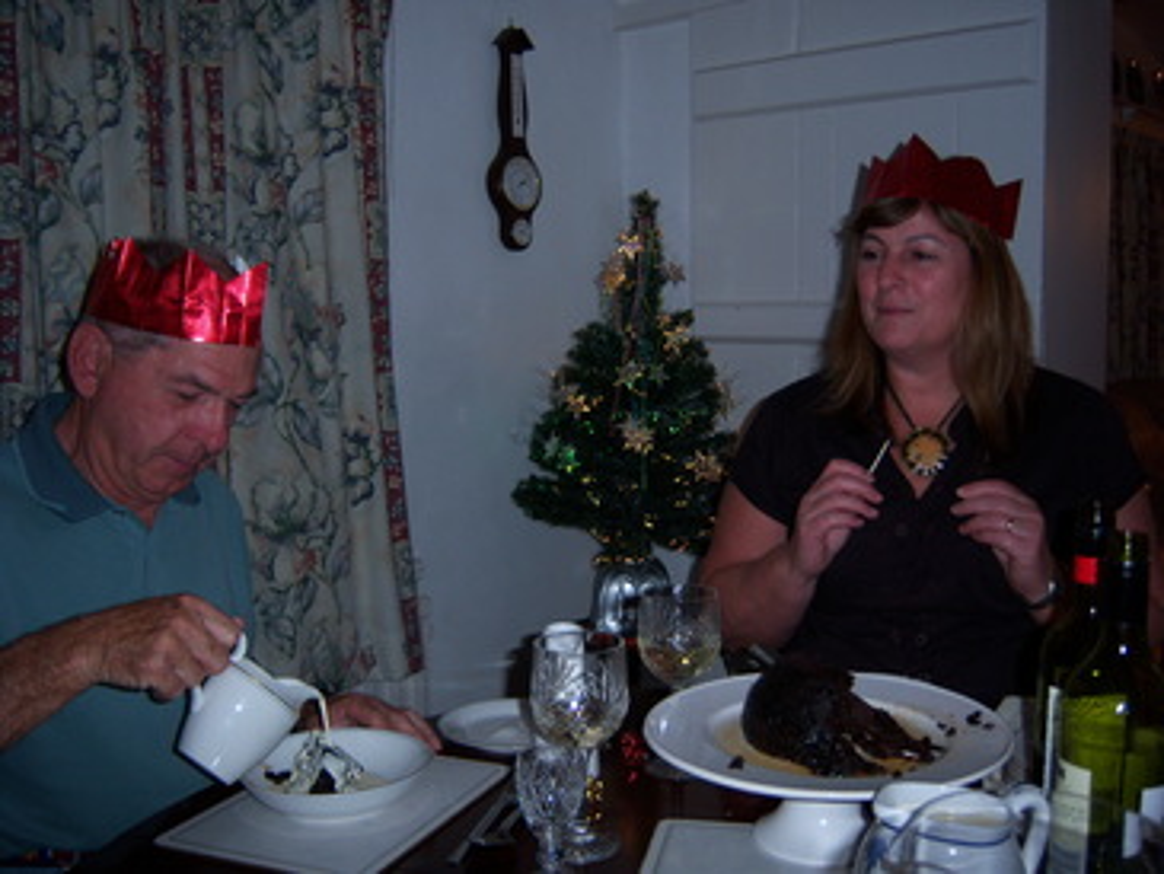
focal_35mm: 36
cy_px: 437
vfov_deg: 39.7
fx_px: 1211
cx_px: 582
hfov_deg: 51.3
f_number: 2.8
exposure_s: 1/60
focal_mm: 7.5
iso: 80
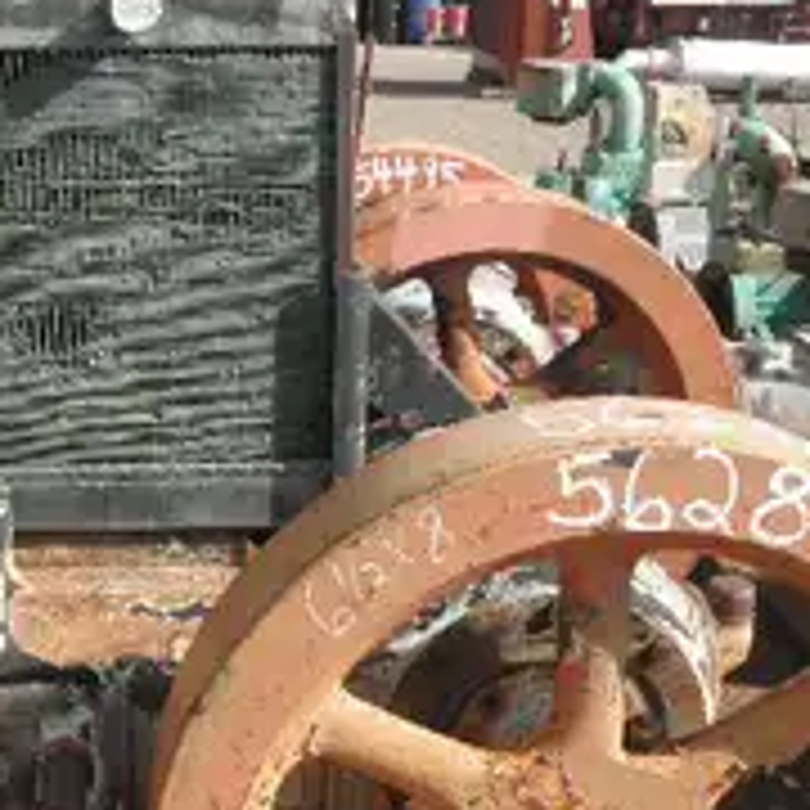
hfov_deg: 30.7
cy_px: 612
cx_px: 230
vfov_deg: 30.5
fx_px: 1456
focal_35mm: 55
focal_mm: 5
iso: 64
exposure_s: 1/500
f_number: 3
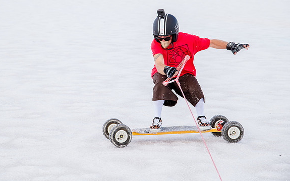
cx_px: 131
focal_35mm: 115
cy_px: 68
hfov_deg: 18.1
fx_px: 909
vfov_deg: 11.4
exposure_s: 1/640
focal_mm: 95
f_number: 5.6
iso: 400
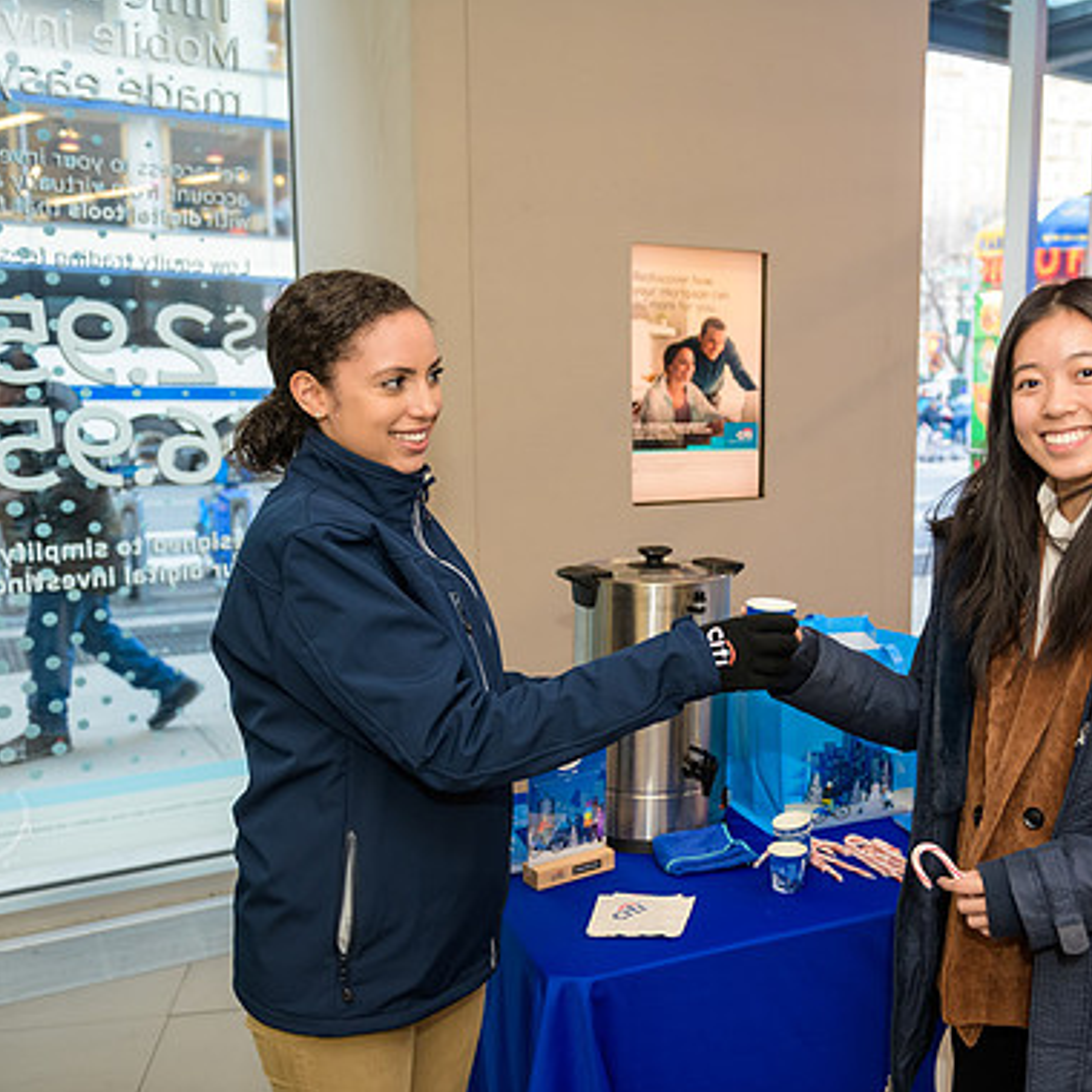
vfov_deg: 47.2
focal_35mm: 35
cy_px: 550
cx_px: 762
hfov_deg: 46.2
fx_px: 1249
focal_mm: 27
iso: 800
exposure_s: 1/125
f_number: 3.2
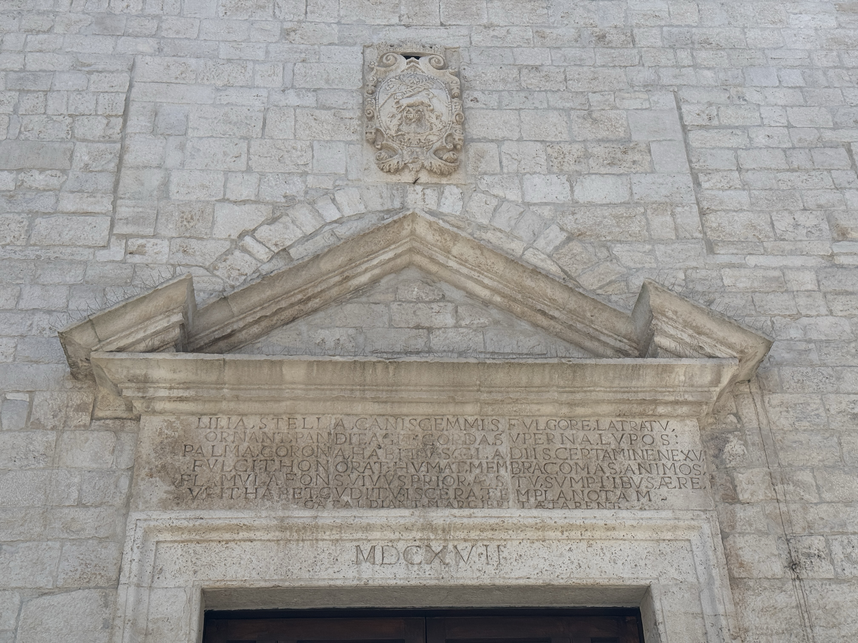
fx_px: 1190
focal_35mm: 48
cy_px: 322
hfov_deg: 39.7
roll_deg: +2.8
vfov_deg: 30.3
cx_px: 429
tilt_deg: +35.5
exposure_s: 1/3096
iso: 64
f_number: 1.78
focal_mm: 6.76
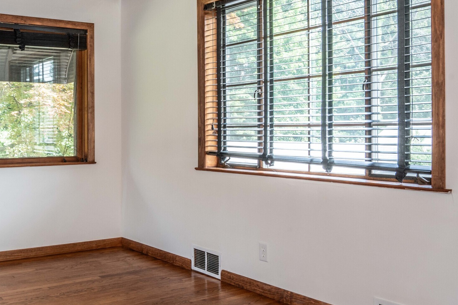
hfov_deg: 46.9
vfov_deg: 33.4
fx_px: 509
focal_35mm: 40
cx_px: 122
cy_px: 135
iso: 400
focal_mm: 19
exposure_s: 1/20
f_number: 11
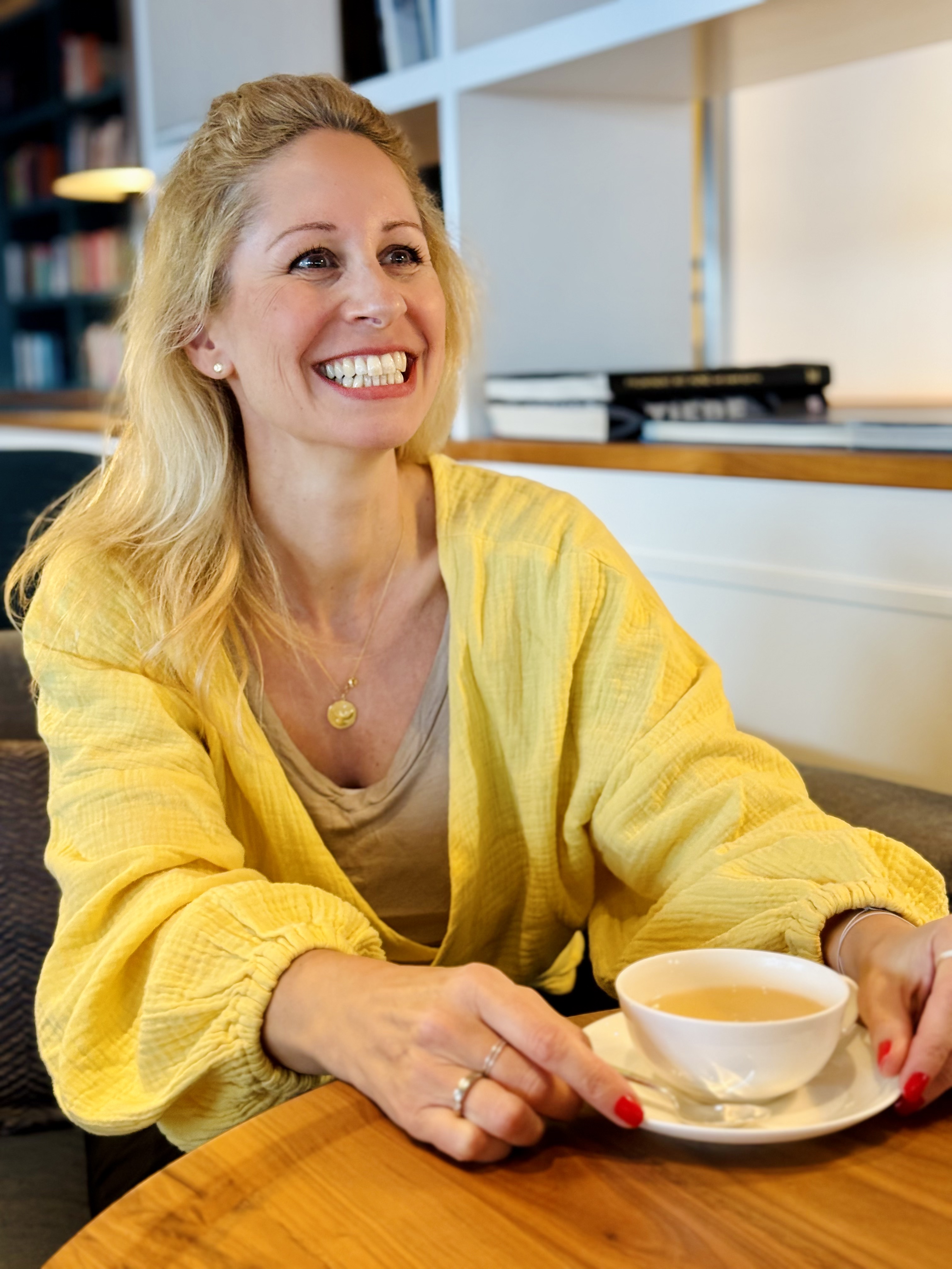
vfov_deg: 39.7
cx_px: 476
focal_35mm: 48
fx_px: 1760
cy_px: 634
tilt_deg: -7.7
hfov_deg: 30.3
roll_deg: +3.4
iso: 125
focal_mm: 6.76
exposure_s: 1/60
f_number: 1.78
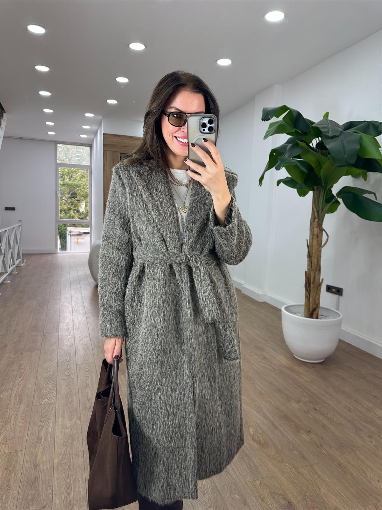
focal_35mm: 24
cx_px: 191
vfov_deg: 71.6
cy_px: 255
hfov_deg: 56.8
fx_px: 353
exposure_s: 1/100
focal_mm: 6.86
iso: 64
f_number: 1.78
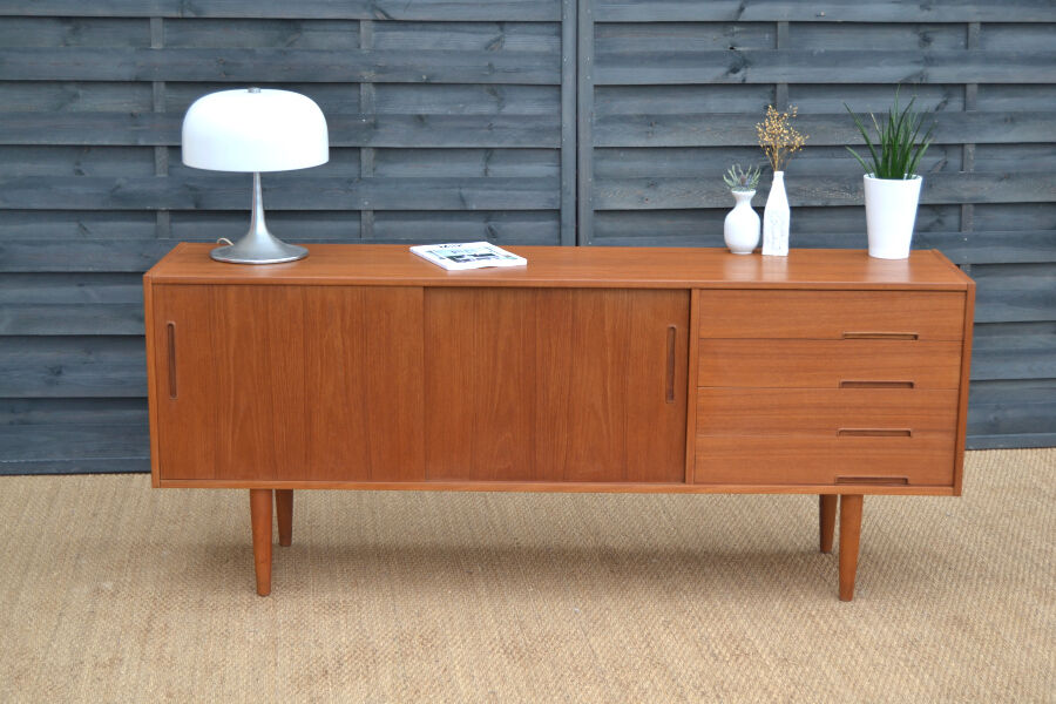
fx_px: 1760
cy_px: 352
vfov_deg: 22.6
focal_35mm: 60
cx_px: 528
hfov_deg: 33.4
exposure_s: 1/125
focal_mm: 40
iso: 220
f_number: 5
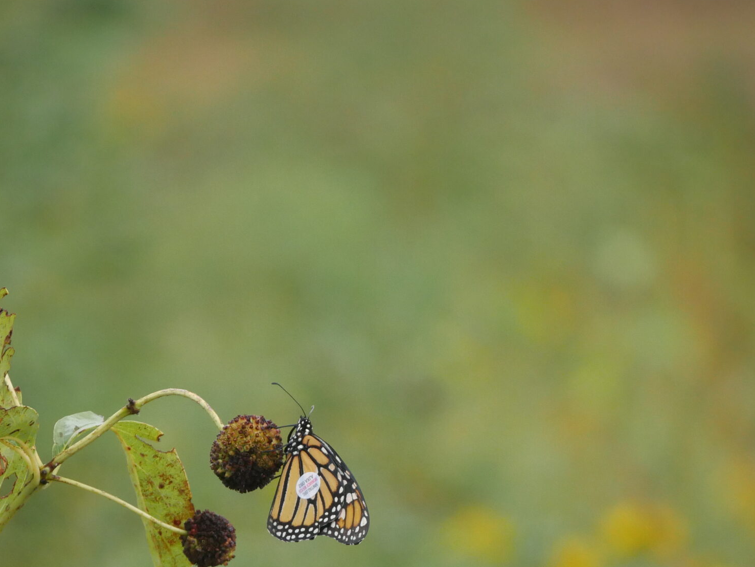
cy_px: 460
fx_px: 11342
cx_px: 309
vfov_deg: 2.9
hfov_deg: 3.8
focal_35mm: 520
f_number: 5.6
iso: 1250
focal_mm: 150
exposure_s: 1/320
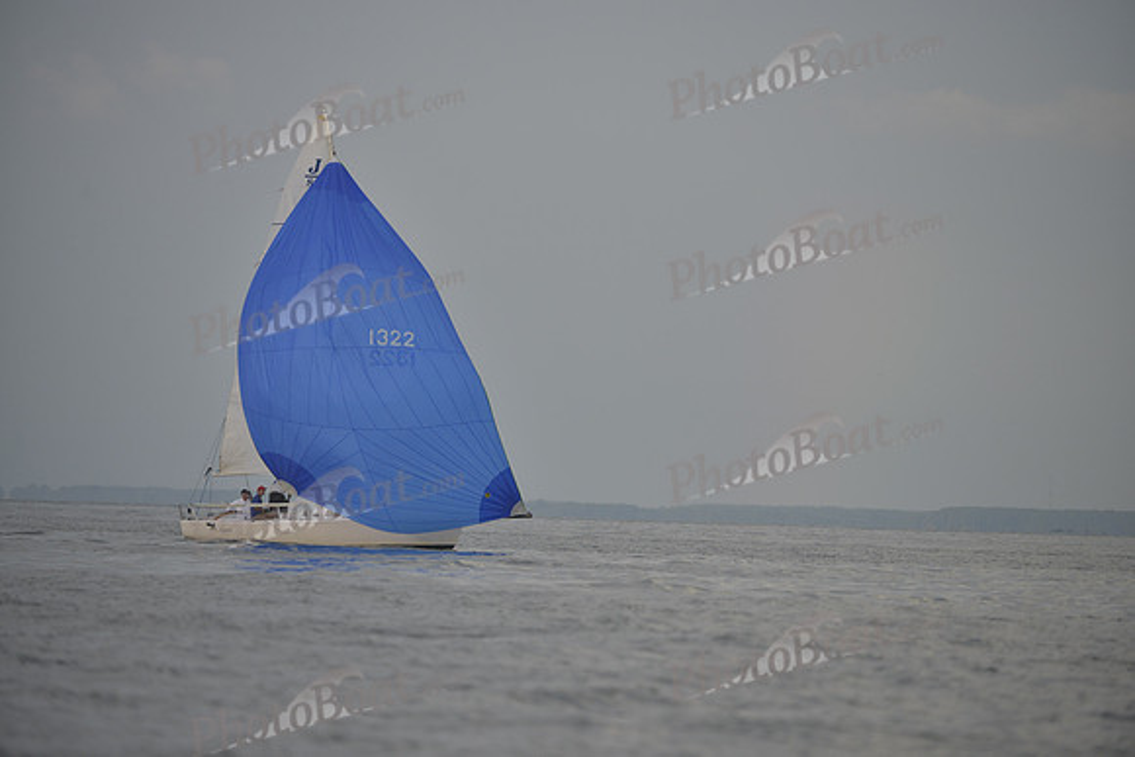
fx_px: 9145
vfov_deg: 4.7
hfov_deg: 7.1
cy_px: 378
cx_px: 568
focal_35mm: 290
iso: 280
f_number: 4
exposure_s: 1/1600
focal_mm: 290
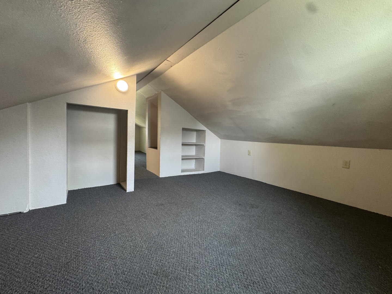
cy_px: 147
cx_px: 196
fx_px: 159
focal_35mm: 14
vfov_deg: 85.7
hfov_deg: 102.1
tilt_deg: -2.5
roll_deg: -2.6
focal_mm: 2.22
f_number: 2.2
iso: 500
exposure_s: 1/60
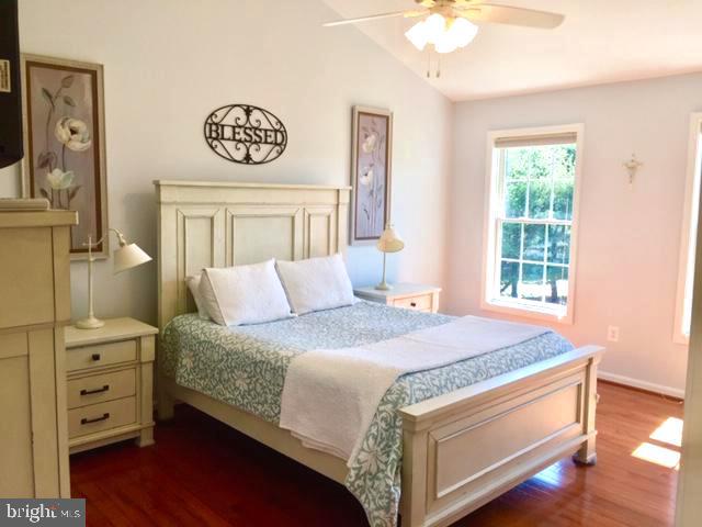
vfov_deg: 48.2
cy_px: 264
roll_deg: -1.8
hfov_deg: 61.7
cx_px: 351
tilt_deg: -7.4
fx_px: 588
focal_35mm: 29
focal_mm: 4.15
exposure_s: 1/120
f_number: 2.2
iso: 40
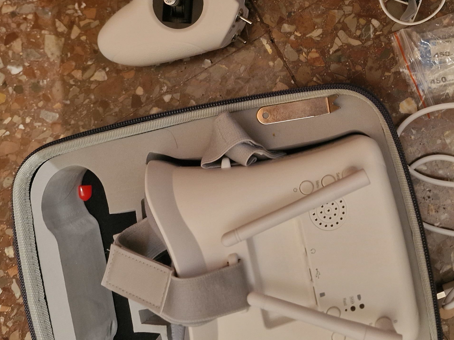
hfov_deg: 39.0
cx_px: 315
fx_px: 630
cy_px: 96
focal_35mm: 48
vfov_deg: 29.9
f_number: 1.8
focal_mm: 6.4
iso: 640
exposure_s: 1/33
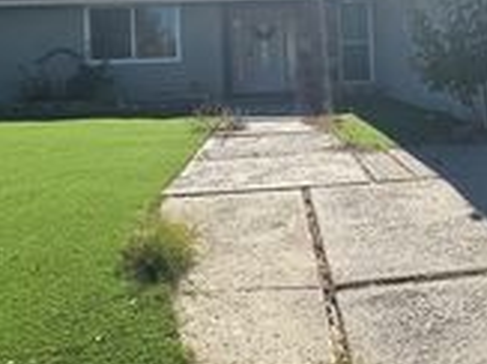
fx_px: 605
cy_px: 43
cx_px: 359
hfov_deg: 42.7
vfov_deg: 32.1
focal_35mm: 43
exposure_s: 1/2817
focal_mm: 2.22
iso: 50
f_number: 2.2
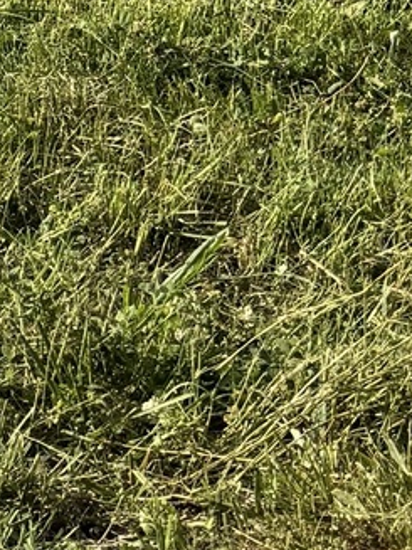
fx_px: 2684
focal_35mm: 169
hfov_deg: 8.4
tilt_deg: -8.3
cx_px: -360
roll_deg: -0.6
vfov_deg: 10.6
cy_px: -592
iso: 80
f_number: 1.78
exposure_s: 1/4049
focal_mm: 6.76
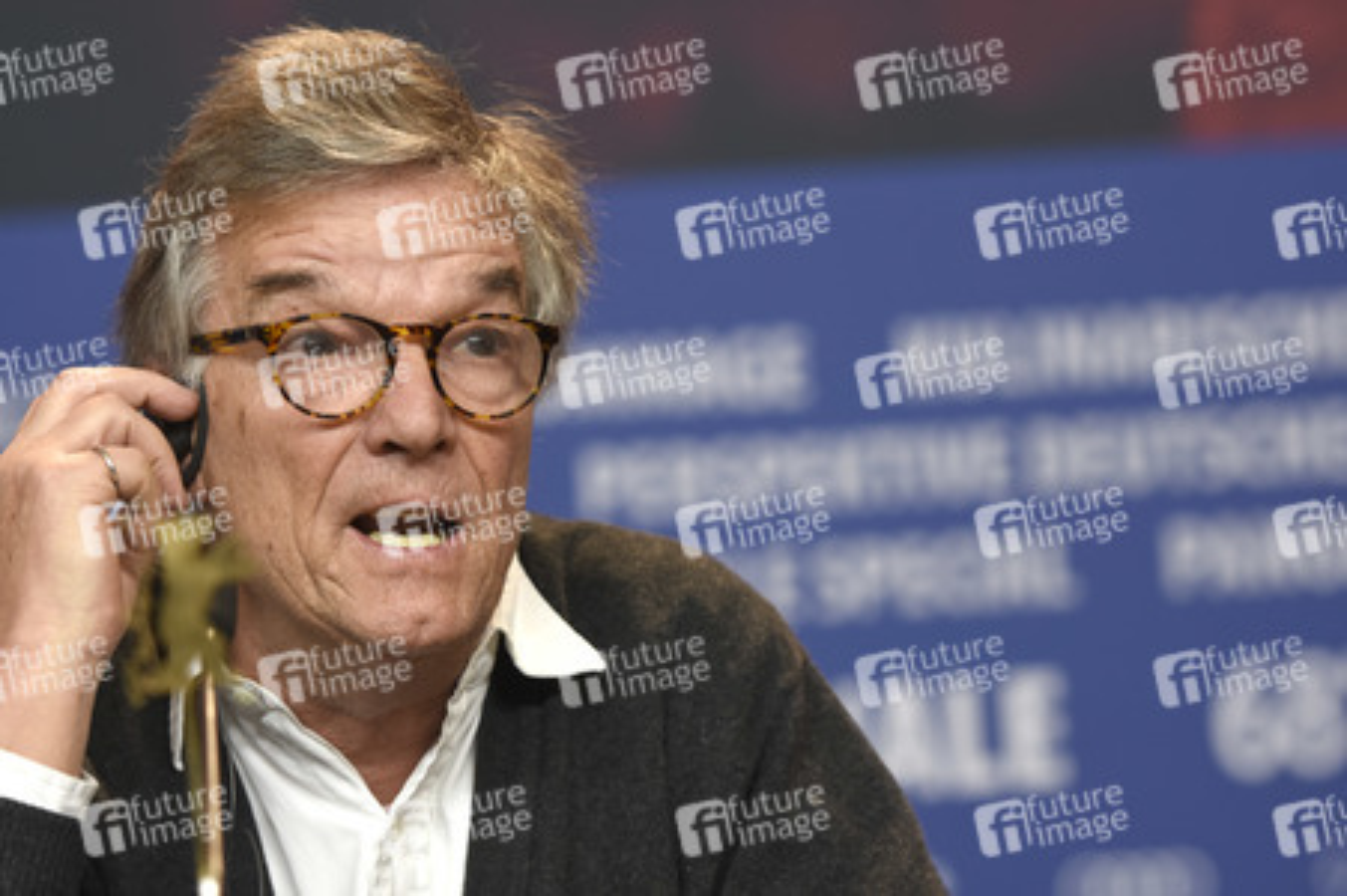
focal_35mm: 218
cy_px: 448
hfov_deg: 9.5
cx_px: 674
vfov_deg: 6.3
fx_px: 8132
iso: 640
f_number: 2.8
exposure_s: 1/500
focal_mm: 145
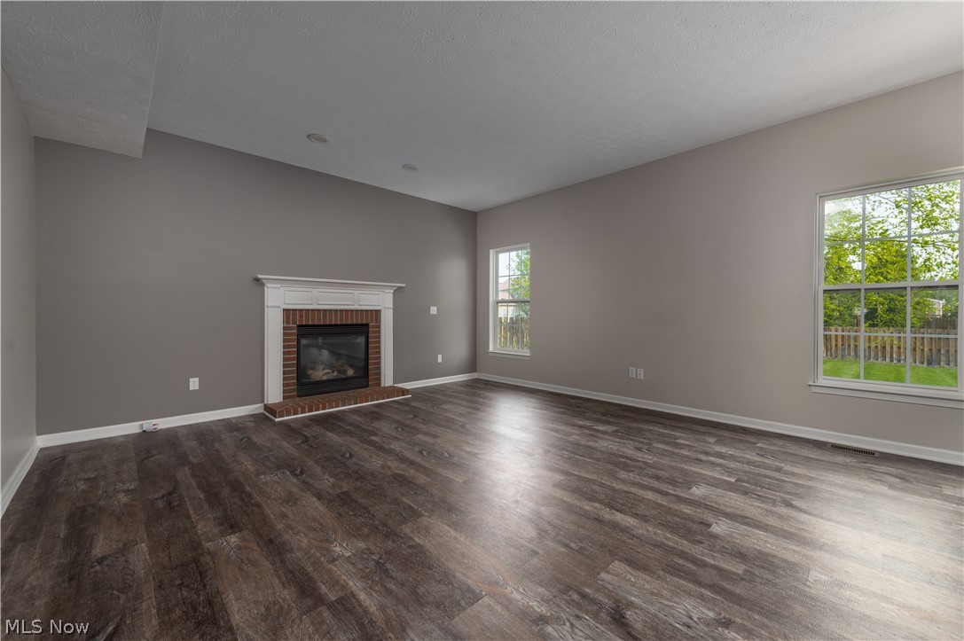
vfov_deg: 81.1
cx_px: 482
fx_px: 375
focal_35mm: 14
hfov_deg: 104.3
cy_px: 320
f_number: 9
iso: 160
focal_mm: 14
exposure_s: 1/60
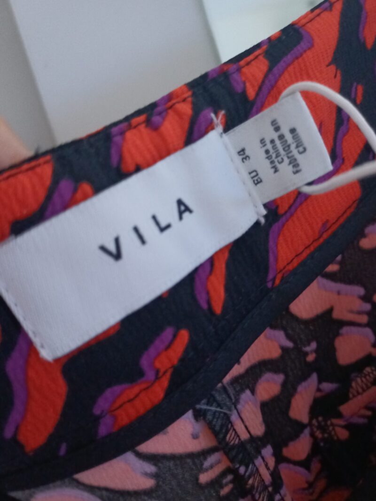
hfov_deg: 54.9
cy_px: 250
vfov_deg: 69.4
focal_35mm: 25
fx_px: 362
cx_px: 188
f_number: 1.8
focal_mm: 4.65
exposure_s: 1/8.33
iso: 1600
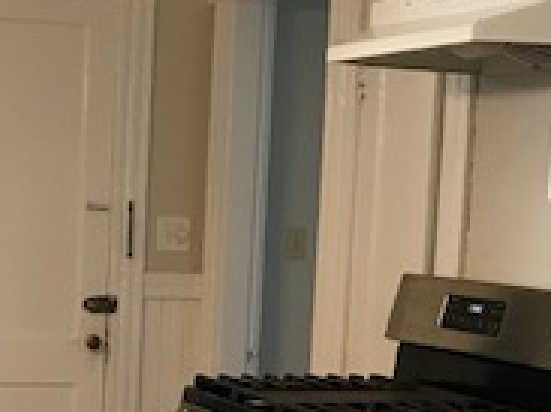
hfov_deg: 19.8
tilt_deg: -9.0
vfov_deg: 14.7
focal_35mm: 98
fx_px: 1559
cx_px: 108
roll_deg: -2.4
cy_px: 448
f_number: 1.8
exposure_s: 1/30
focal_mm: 3.99
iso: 40
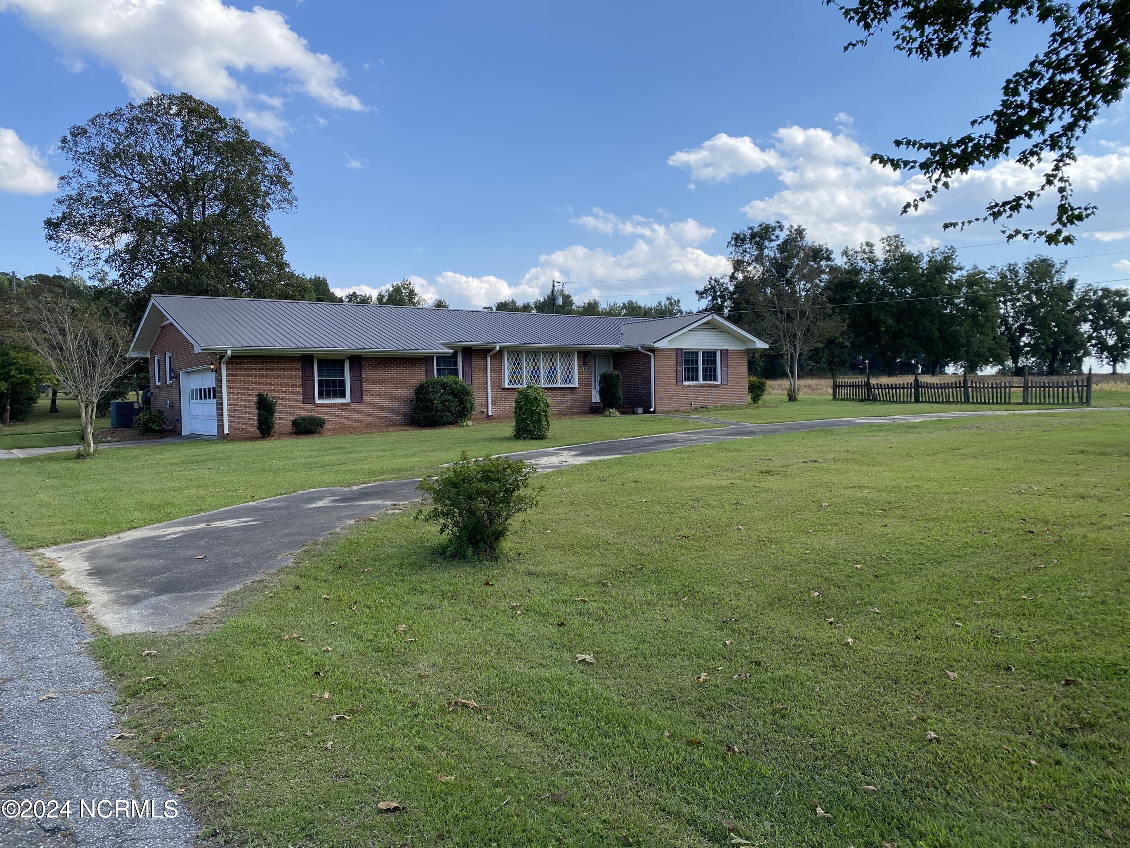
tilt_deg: -1.1
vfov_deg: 53.1
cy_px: 424
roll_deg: +0.7
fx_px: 849
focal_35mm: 26
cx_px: 565
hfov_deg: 67.3
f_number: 1.8
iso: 32
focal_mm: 4.25
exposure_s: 1/1808
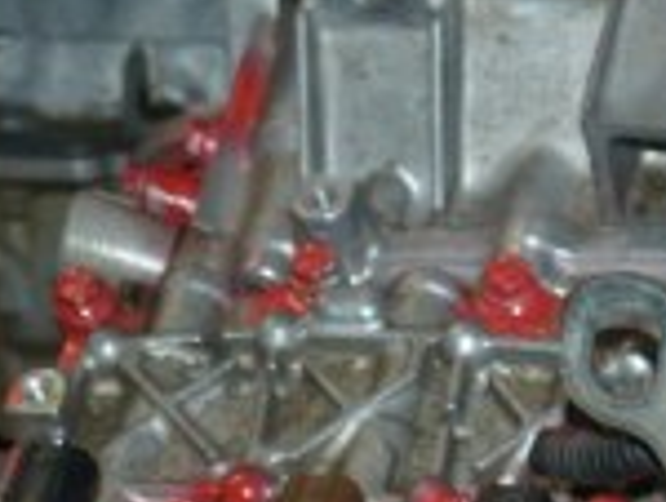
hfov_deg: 9.8
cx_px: 946
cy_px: 902
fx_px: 3777
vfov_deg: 7.4
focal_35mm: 196
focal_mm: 8.3
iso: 200
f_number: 3.2
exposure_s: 1/60
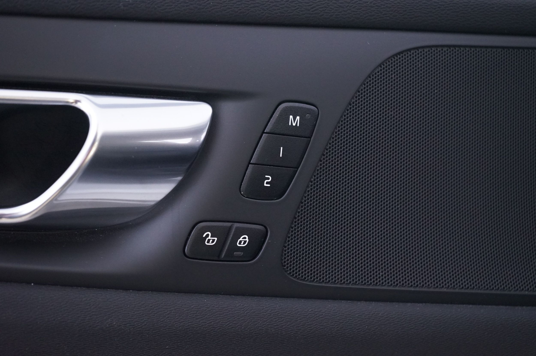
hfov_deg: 28.9
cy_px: 178
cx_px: 268
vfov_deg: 19.4
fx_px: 1041
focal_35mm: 70
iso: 4000
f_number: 6.3
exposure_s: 1/13
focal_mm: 70
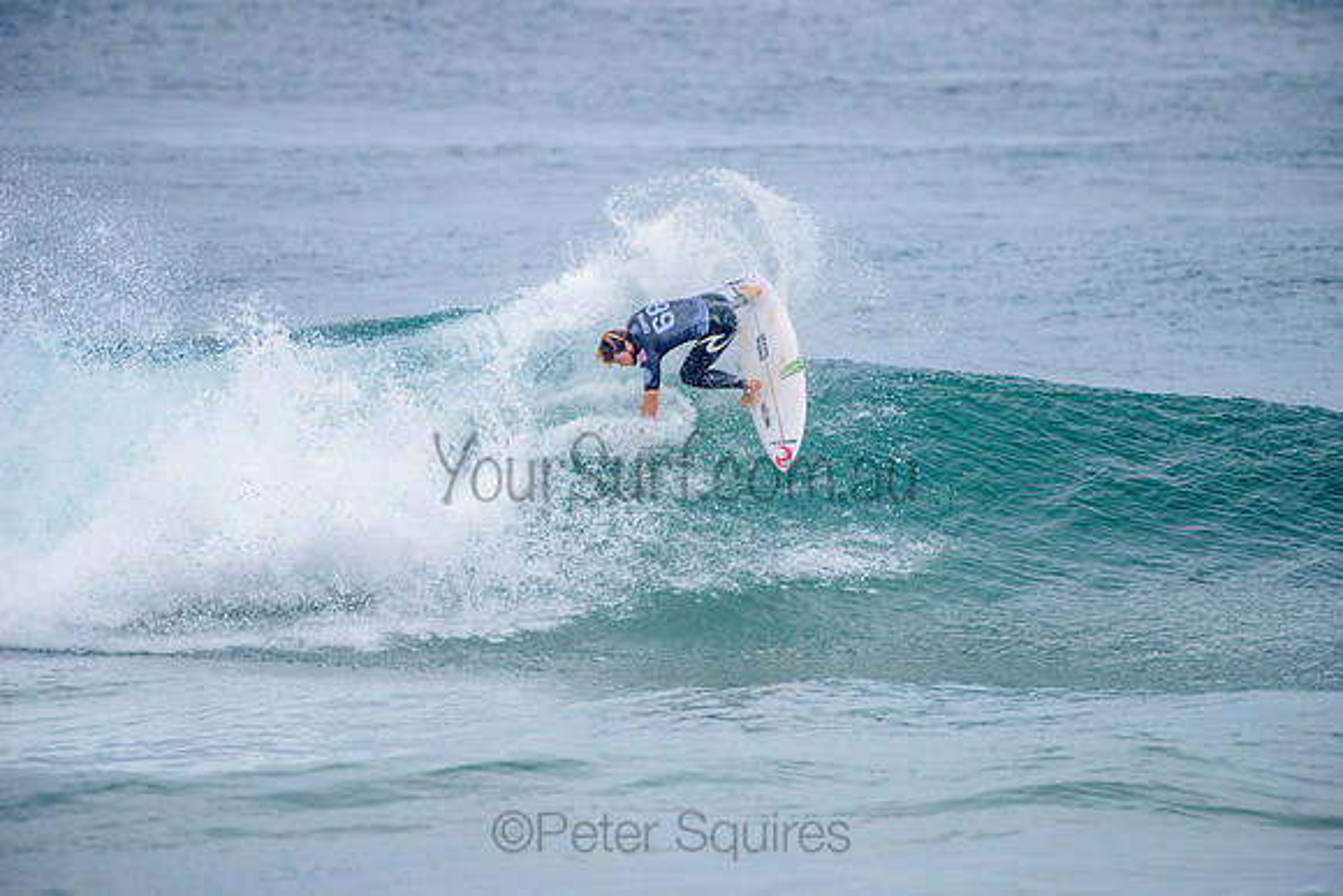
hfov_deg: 4.1
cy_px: 448
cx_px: 672
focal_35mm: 500
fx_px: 18656
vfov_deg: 2.8
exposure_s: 1/2000
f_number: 5.6
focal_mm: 500
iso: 320
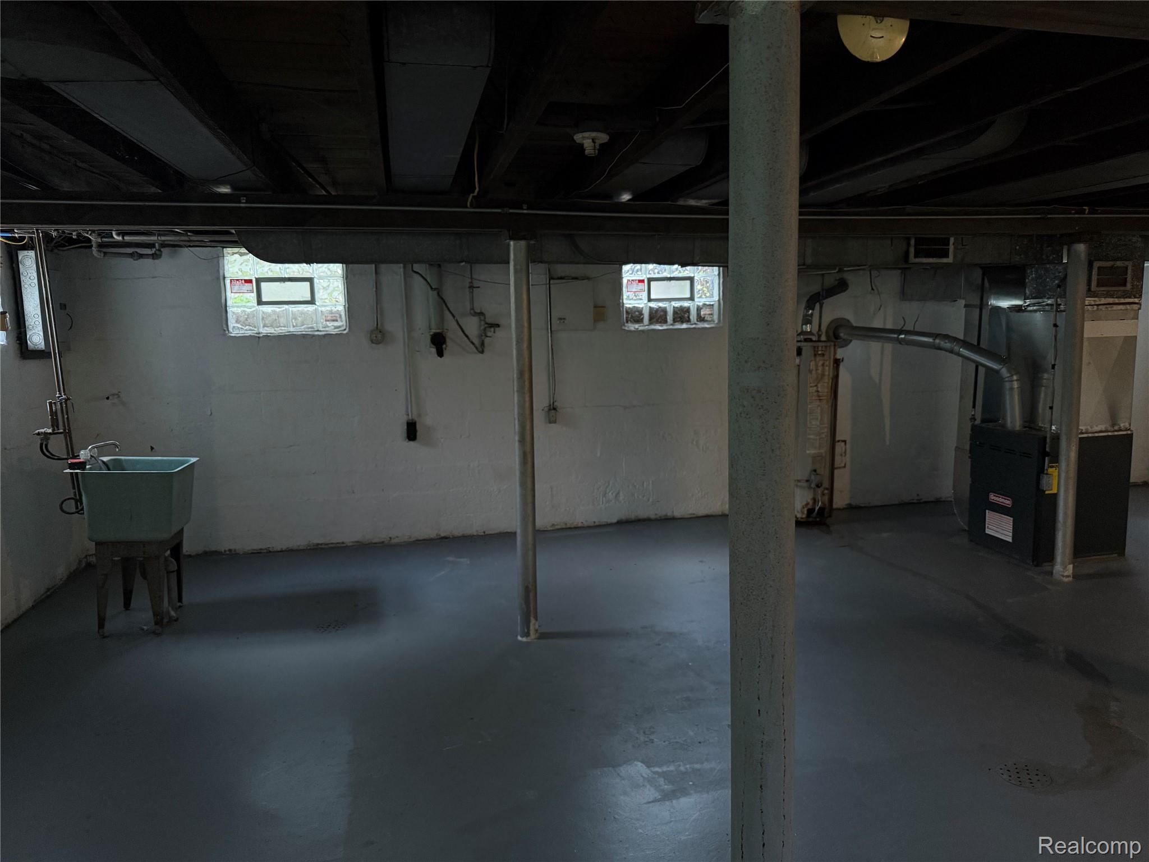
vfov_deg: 56.8
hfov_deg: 71.6
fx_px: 797
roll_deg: +1.3
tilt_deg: -7.1
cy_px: 431
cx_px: 574
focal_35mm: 24
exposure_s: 1/60
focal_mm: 6.76
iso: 200
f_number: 1.78
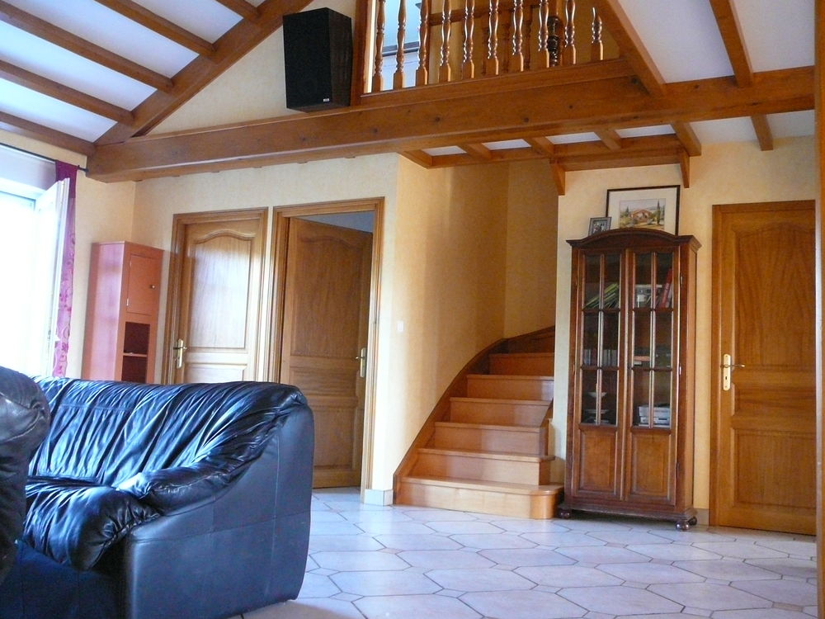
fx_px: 834
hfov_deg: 52.6
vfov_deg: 40.7
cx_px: 412
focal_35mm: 35
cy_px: 310
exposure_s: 1/13
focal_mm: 5.2
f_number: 2.8
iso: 400
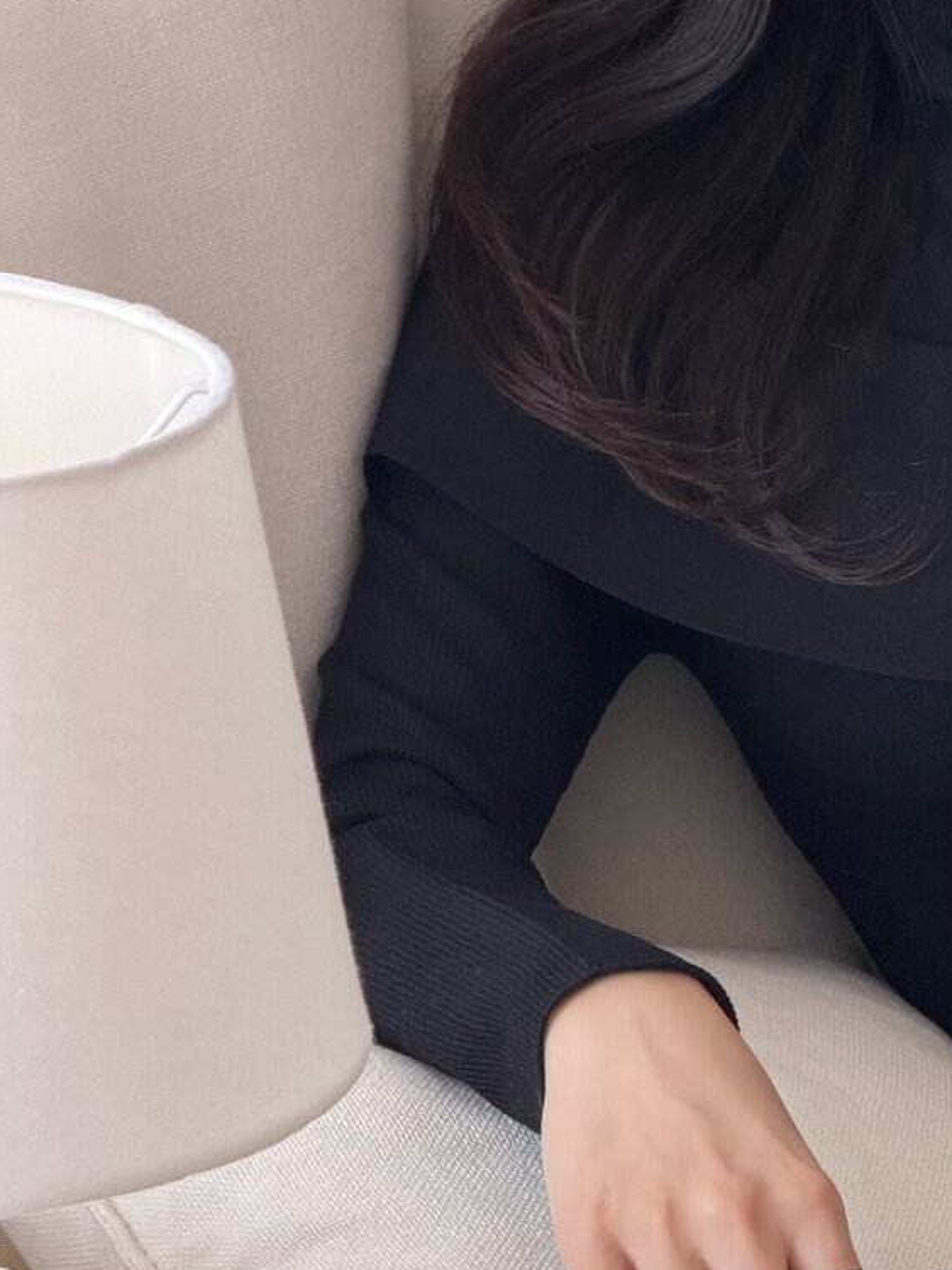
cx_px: 1184
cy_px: 490
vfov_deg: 7.4
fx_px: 9788
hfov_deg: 5.5
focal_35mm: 267
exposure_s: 1/121
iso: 320
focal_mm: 16.89
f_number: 2.8
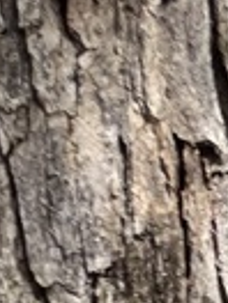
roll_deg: +2.3
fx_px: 1774
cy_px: 510
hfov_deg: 6.5
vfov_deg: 9.4
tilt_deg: -12.9
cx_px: 739
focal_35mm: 202
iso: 32
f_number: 1.6
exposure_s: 1/868
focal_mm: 4.2
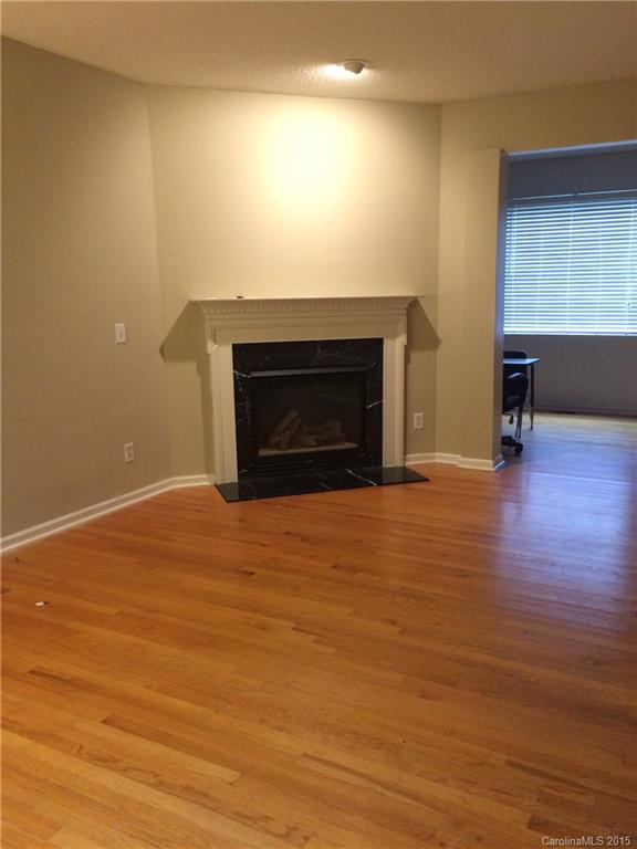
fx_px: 712
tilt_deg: -10.7
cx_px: 318
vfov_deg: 61.7
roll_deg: +1.1
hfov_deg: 48.2
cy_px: 424
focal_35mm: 29
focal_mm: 4.15
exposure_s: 1/30
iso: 320
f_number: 2.2
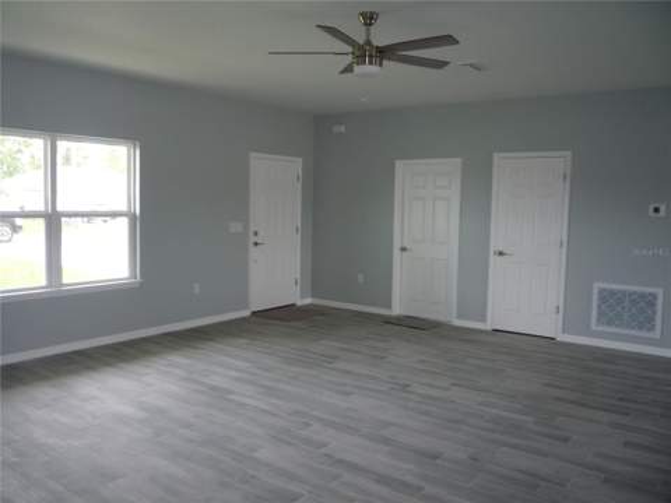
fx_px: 582
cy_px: 252
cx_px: 336
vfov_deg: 46.8
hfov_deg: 60.0
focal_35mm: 30
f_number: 3.3
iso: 100
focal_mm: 5.2
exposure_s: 1/30
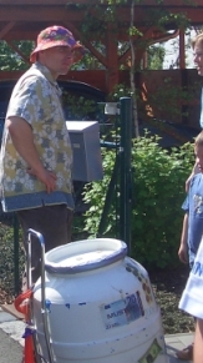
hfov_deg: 14.0
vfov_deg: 25.1
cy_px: 94
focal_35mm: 84
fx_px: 806
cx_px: -29
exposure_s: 1/500
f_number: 4.3
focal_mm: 5.8
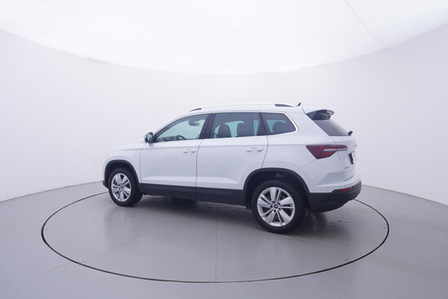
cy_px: 150
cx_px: 224
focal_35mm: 22
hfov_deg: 77.3
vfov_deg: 56.2
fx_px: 280
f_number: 5
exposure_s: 1/80
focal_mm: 15
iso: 200
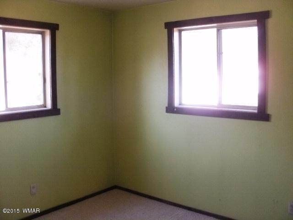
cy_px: 110
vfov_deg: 39.7
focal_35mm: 36
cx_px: 146
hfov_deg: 51.4
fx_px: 305
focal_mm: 6.3
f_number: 3.5
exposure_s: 1/30
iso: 125
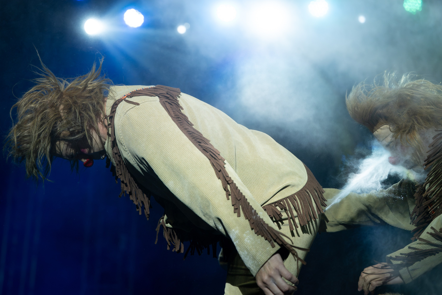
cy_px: 102
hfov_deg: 22.1
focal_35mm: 92
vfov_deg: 14.9
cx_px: 152
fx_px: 1127
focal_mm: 70
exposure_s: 1/1600
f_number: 2.8
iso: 2000
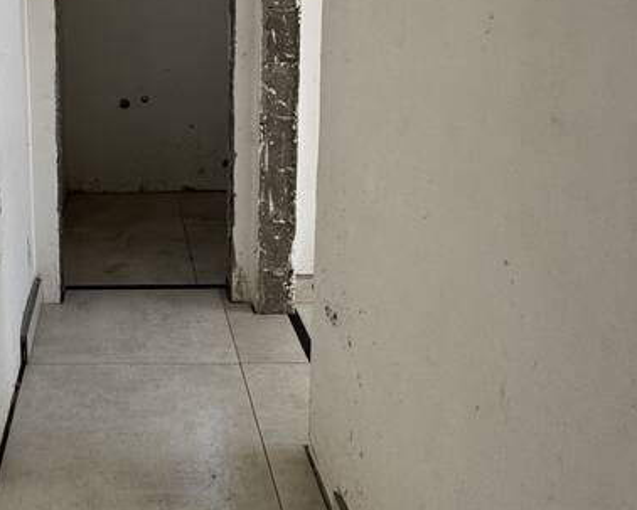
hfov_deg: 44.1
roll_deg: +1.3
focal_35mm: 39
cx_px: 111
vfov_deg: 36.5
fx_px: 736
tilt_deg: -8.8
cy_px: 76
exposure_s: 1/99
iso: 100
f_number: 2.2
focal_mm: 2.22
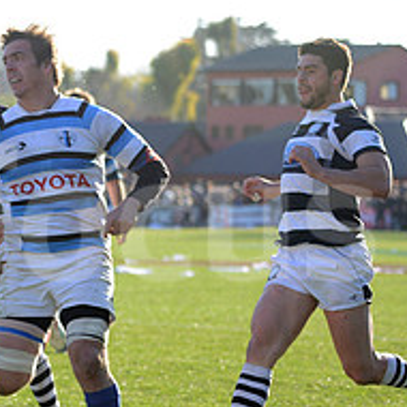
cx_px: -161
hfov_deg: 6.5
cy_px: 209
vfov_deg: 6.6
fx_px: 3525
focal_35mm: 265
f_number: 2.8
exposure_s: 1/800
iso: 320
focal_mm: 102
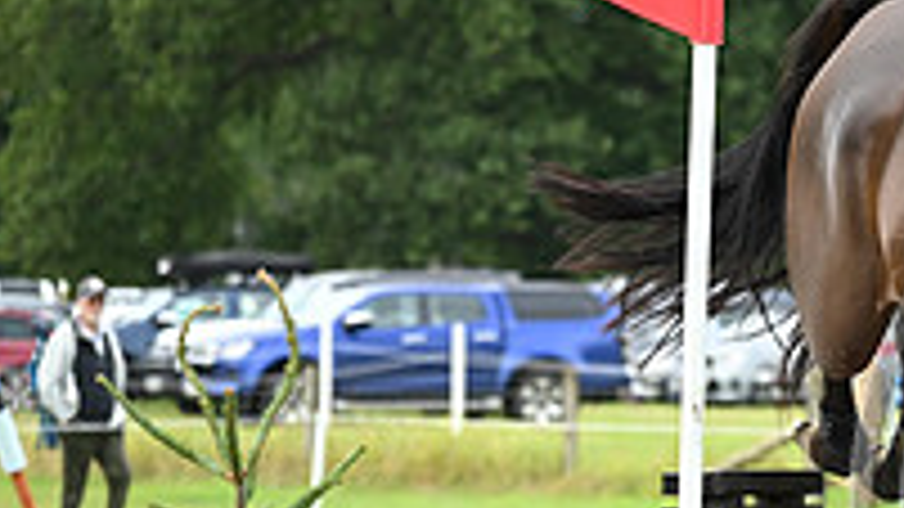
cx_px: 1264
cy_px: 456
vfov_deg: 3.6
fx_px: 7981
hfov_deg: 6.4
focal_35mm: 333
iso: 1100
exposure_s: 1/1250
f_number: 4.5
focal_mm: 110
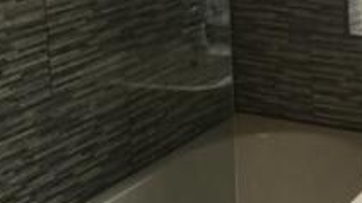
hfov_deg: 23.1
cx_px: 390
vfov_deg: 13.3
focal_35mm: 87
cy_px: -67
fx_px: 835
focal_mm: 4.15
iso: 25
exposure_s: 1/100
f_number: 2.2
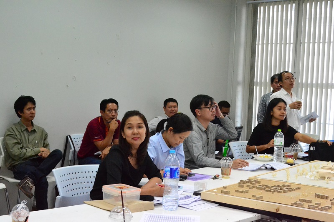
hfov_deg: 38.9
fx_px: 473
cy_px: 111
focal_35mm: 51
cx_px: 167
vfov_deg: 26.5
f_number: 8
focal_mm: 34
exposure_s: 1/250
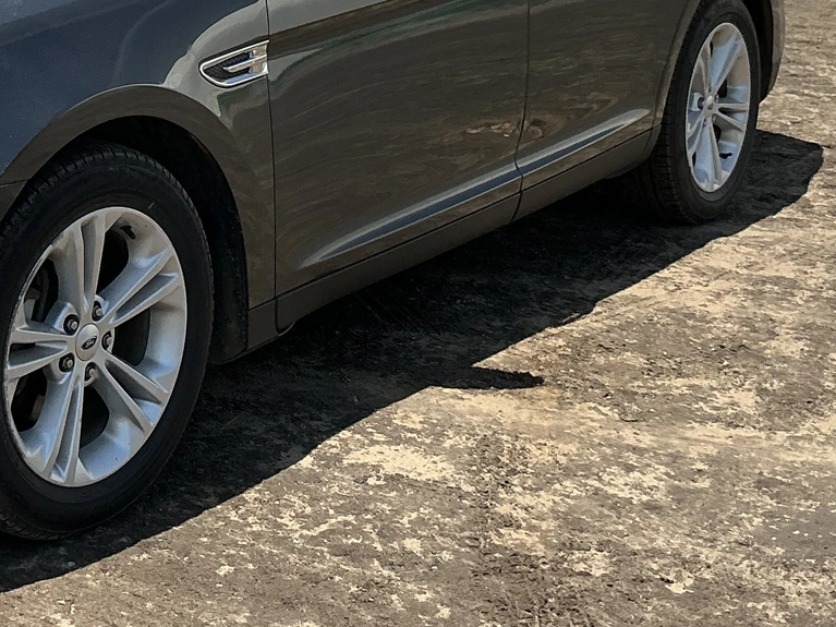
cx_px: 4
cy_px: 20
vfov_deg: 19.6
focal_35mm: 73
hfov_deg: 25.4
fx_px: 1763
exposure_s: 1/2227
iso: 25
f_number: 1.8
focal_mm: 3
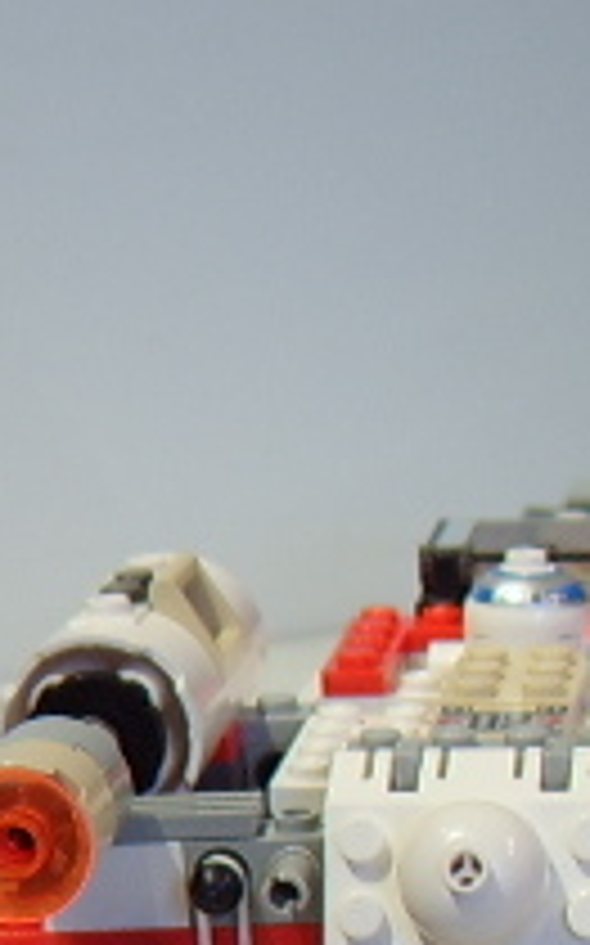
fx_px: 2576
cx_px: 477
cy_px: 999
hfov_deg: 13.0
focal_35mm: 100
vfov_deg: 20.0
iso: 100
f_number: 2.7
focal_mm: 8.13
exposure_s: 1/16
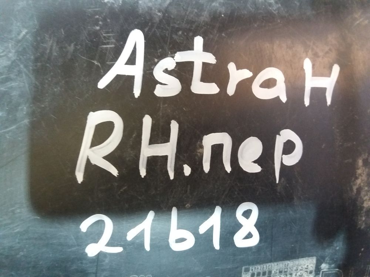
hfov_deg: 63.4
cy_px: 138
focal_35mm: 28
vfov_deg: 49.7
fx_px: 299
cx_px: 185
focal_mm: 3.7
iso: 400
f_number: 1.9
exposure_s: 1/17
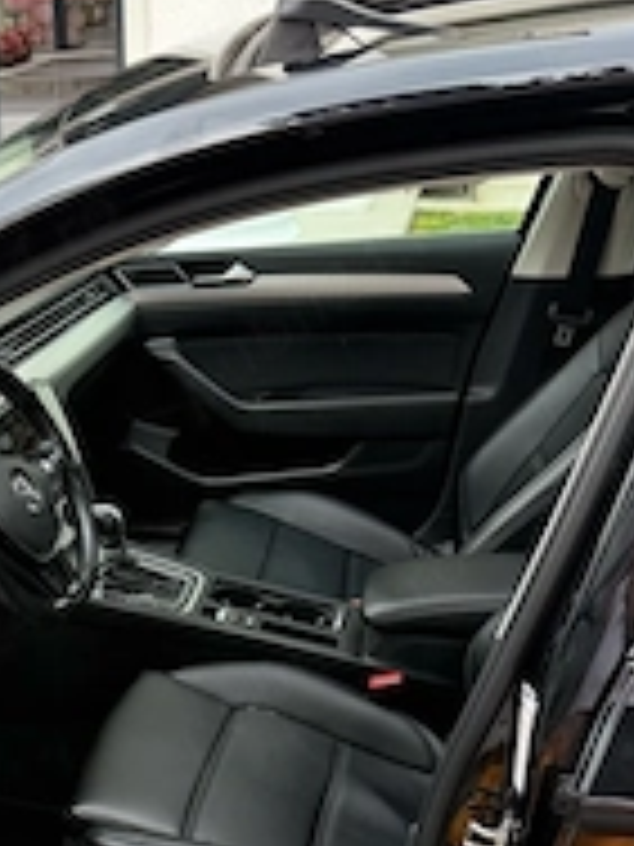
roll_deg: +3.0
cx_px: 63
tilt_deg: -30.5
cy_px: 706
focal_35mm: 51
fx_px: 1245
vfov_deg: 35.9
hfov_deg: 27.5
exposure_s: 1/234
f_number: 1.78
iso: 200
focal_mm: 6.76
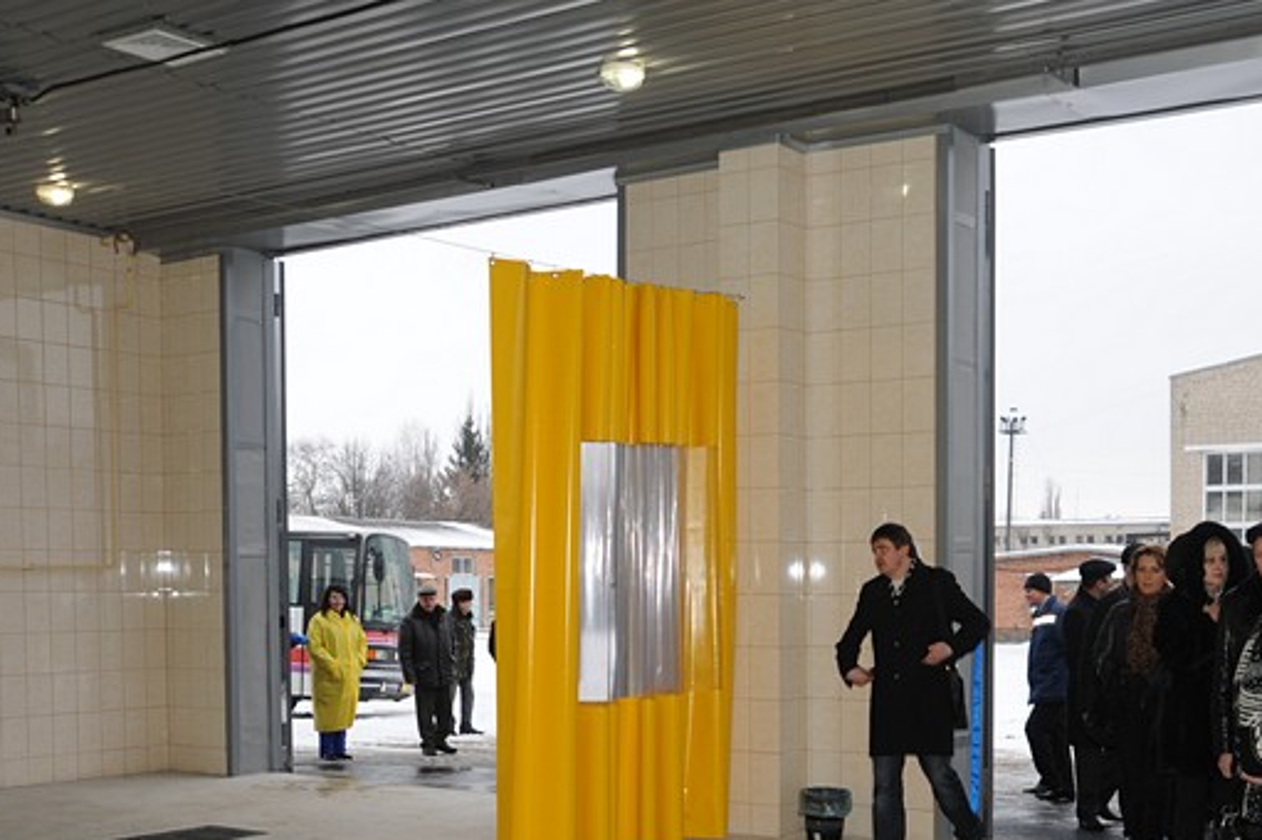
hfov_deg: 41.7
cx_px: 773
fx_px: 1646
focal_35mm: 47
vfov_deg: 28.1
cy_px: 650
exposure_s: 1/200
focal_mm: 30
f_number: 4
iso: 400
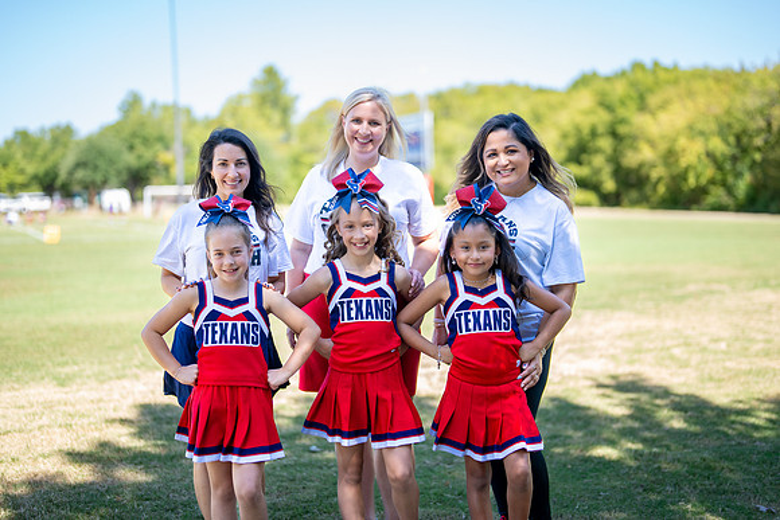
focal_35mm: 53
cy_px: 255
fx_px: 1143
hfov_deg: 37.7
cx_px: 384
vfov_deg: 25.6
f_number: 1.2
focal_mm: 50
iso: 100
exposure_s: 1/1250
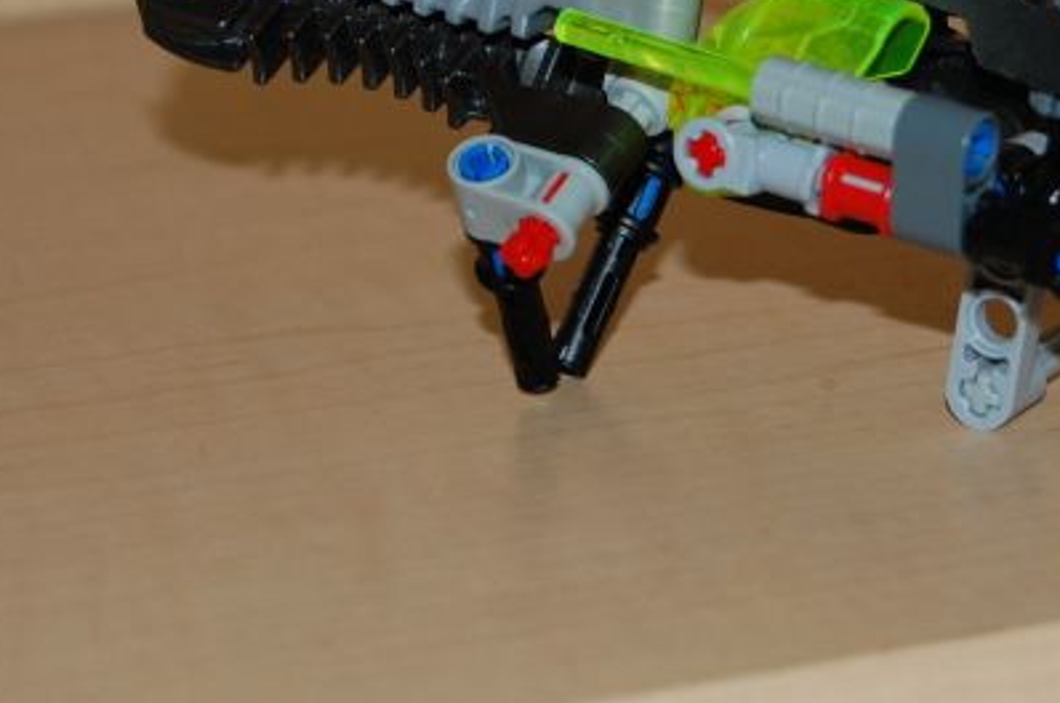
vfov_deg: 8.2
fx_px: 4880
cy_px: 11
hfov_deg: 12.4
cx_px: 812
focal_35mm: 166
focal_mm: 55
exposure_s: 1/60
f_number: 5.6
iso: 400
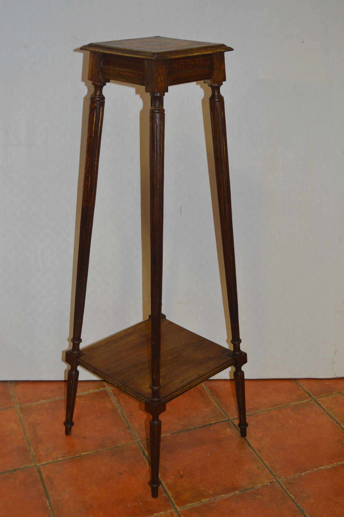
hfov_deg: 28.0
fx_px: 689
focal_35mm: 48
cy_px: 258
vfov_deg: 41.1
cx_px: 172
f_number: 4.8
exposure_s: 1/60
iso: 640
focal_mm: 32
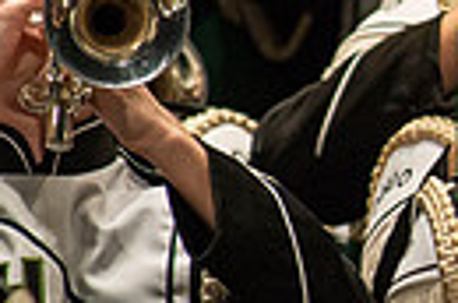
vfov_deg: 0.5
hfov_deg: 0.8
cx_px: 722
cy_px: 144
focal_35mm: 2684
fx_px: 34063
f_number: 5.6
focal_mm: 600
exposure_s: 1/500
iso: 3200
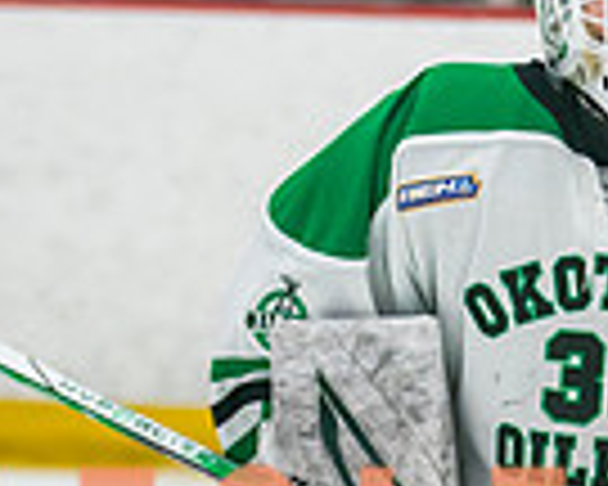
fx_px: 12614
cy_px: 398
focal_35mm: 701
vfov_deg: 2.2
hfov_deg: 2.8
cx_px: 624
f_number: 2.8
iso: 1000
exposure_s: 1/640
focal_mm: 123
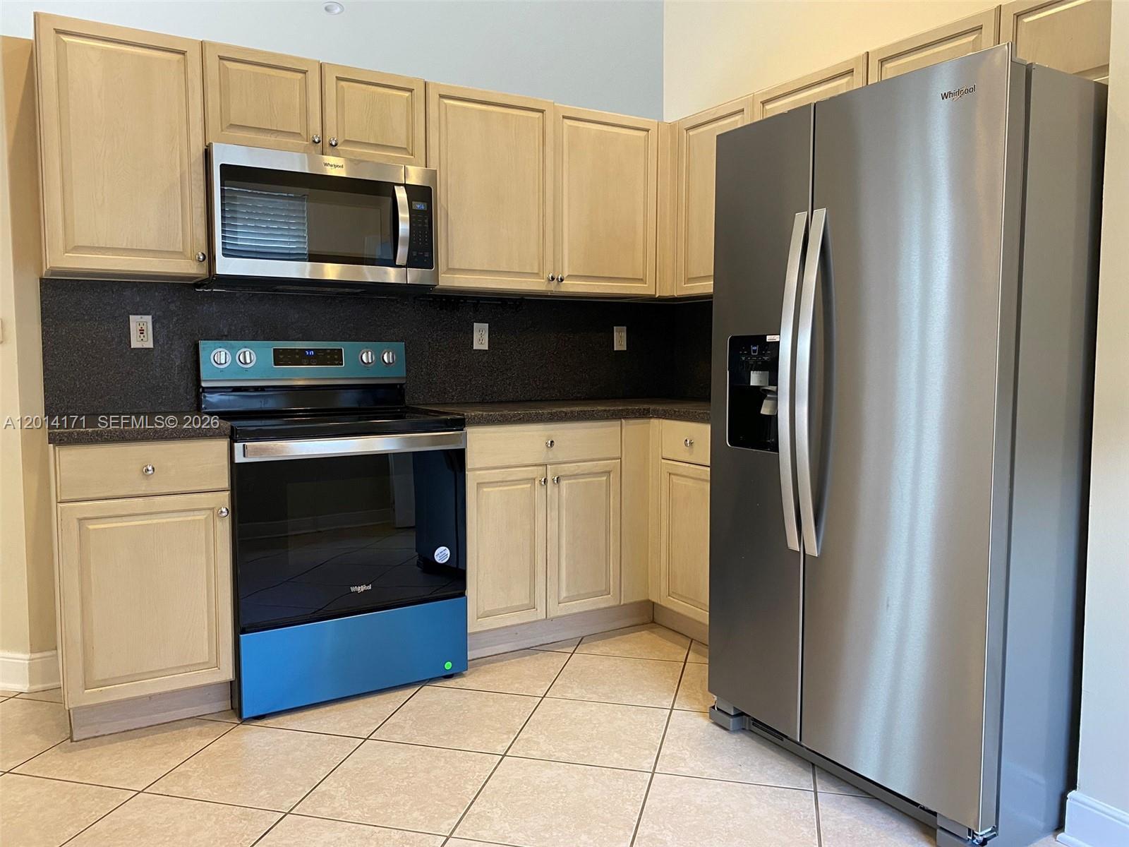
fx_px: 848
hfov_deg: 67.3
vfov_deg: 53.1
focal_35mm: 26
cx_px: 564
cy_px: 424
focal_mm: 4.25
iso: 160
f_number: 1.8
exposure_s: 1/60
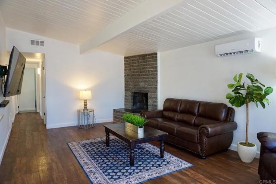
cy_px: 92
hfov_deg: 73.7
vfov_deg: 53.2
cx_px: 138
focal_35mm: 24
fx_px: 184
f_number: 4
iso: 1250
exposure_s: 1/160
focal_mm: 16
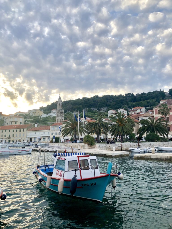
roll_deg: +0.3
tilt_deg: +7.3
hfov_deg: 49.7
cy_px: 114
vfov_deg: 63.4
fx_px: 186
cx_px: 86
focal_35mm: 28
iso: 20
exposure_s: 1/397
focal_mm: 3.99
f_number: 1.8
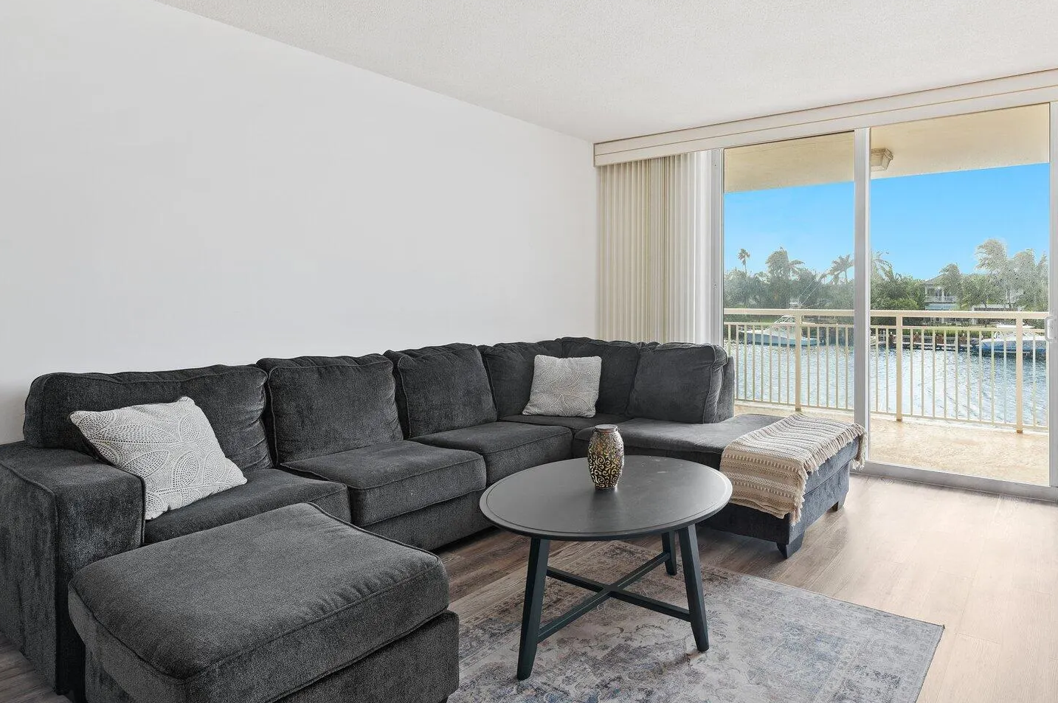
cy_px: 302
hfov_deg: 80.8
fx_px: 587
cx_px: 718
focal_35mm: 20
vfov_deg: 61.6
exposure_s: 1/13
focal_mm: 14
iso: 200
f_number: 8
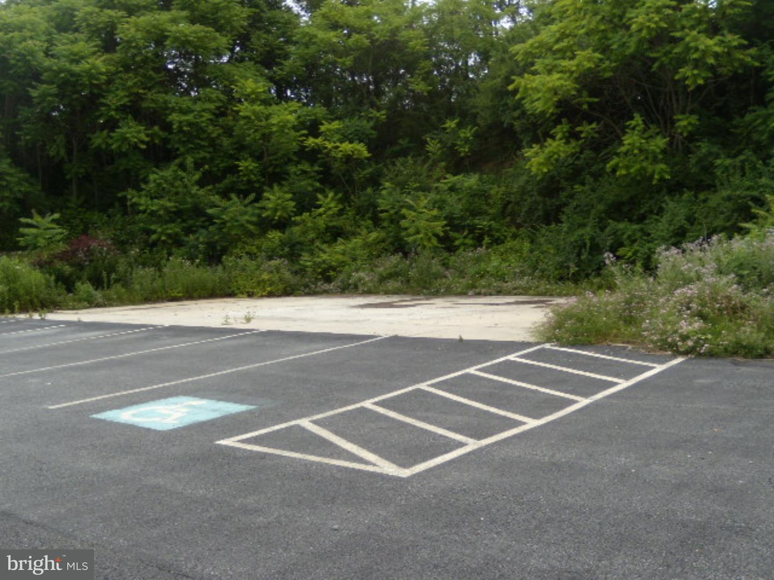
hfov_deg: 51.4
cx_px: 387
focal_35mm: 36
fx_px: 805
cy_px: 290
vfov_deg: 39.7
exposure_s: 1/125
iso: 80
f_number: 3.6
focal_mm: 6.4
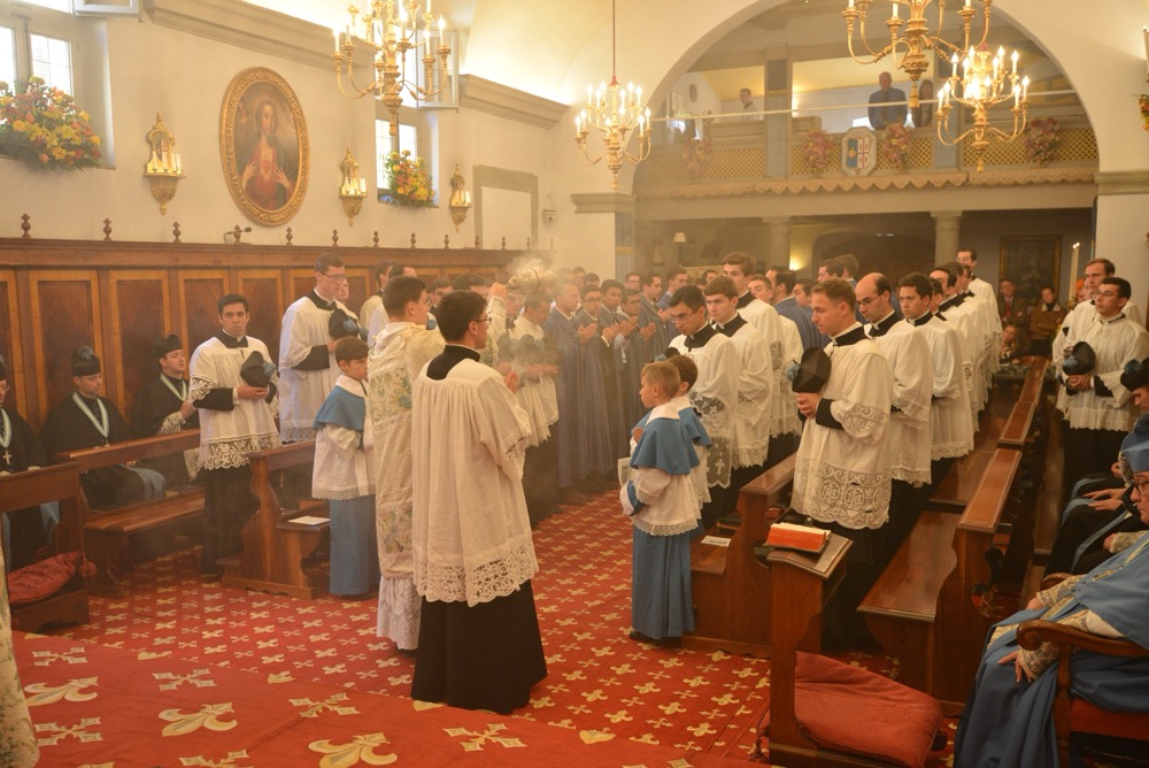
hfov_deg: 54.4
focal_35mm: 35
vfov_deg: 37.9
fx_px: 1118
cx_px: 574
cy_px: 384
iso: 1600
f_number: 5
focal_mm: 35
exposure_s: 1/100
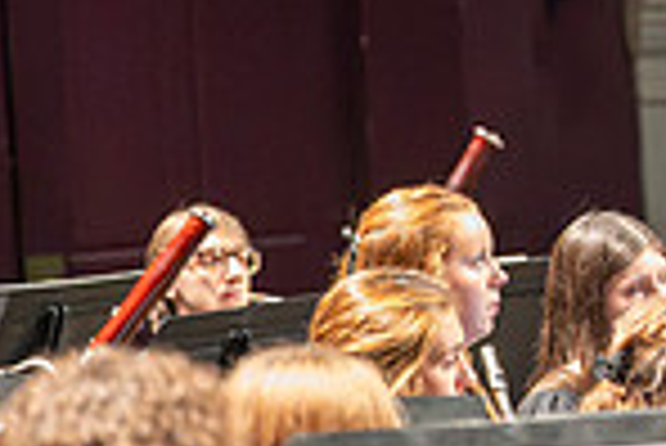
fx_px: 6148
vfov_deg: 4.1
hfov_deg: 6.1
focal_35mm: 332
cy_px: -65
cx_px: 1107
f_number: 2.8
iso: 12800
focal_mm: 85
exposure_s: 1/640
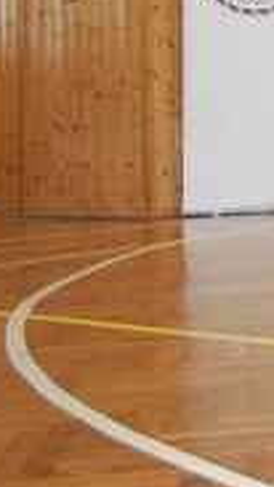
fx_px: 1271
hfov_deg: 10.7
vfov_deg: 21.4
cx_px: 628
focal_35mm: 98
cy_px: 85
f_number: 3.8
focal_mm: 23
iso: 400
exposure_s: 1/60
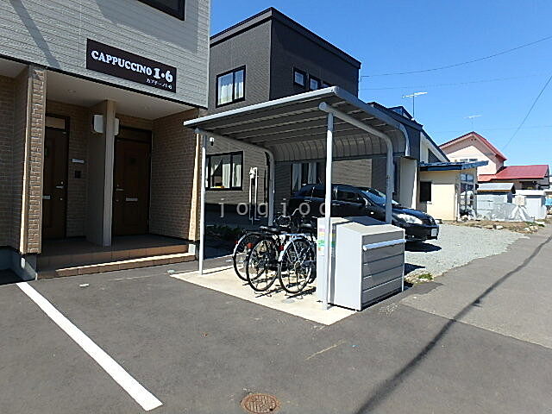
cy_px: 207
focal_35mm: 21
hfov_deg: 79.0
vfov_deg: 63.4
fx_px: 335
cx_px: 276
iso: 125
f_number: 6
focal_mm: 3.7
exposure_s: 1/400
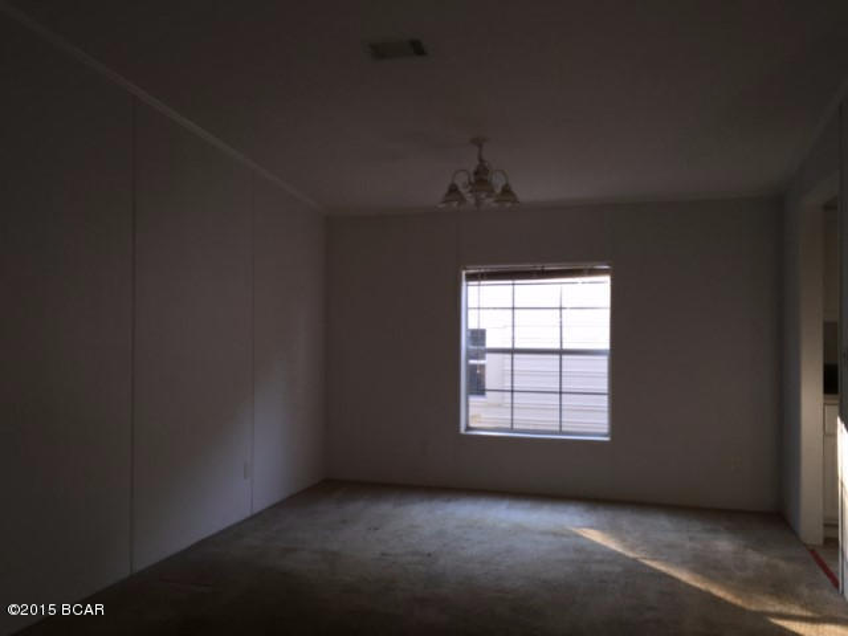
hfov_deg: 61.7
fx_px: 710
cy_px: 318
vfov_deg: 48.2
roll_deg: -0.8
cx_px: 424
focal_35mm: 29
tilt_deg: +0.0
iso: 32
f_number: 2.2
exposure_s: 1/40
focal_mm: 4.15
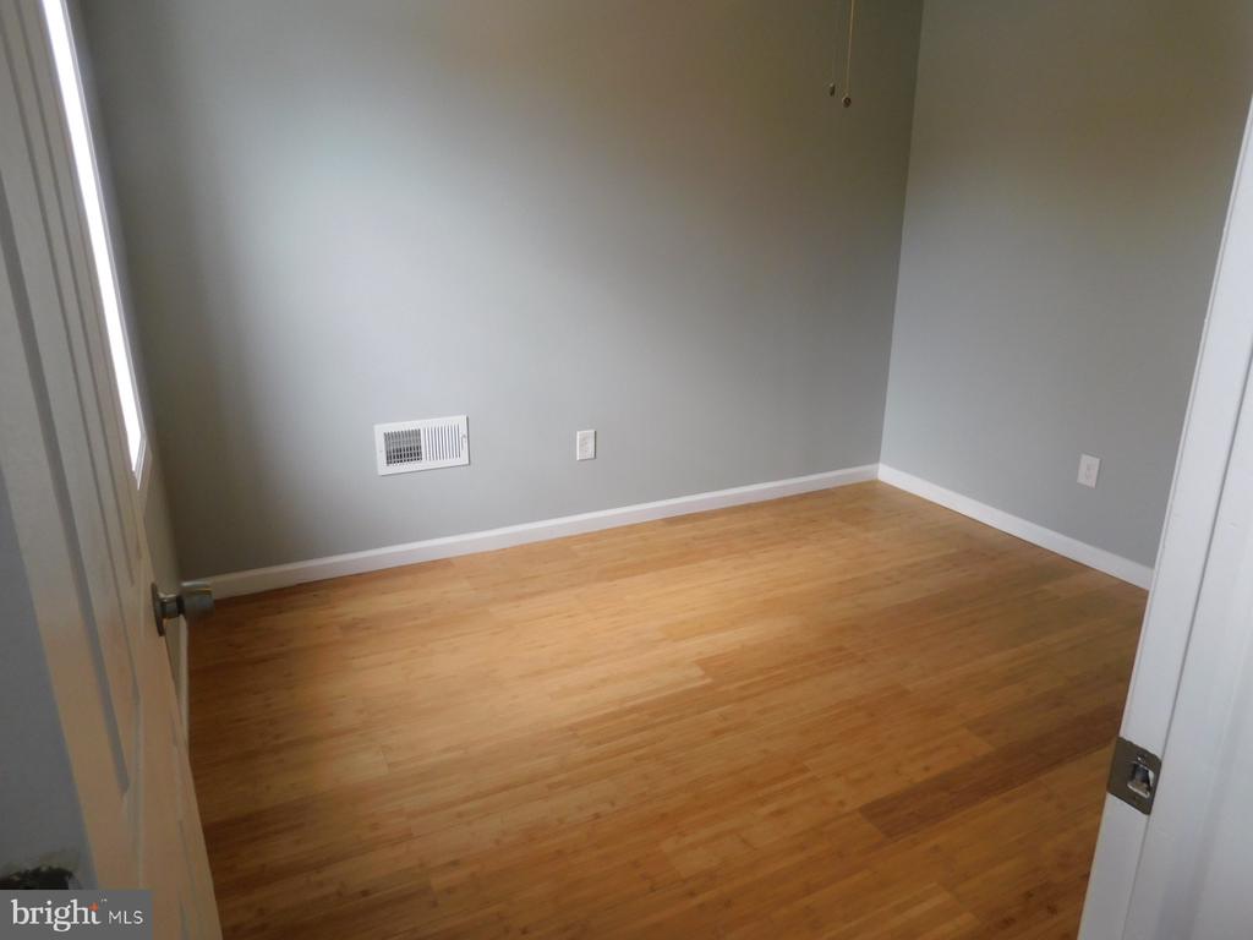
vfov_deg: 58.9
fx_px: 833
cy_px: 470
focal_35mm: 23
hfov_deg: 73.9
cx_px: 626
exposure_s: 1/30
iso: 125
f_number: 3
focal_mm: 4
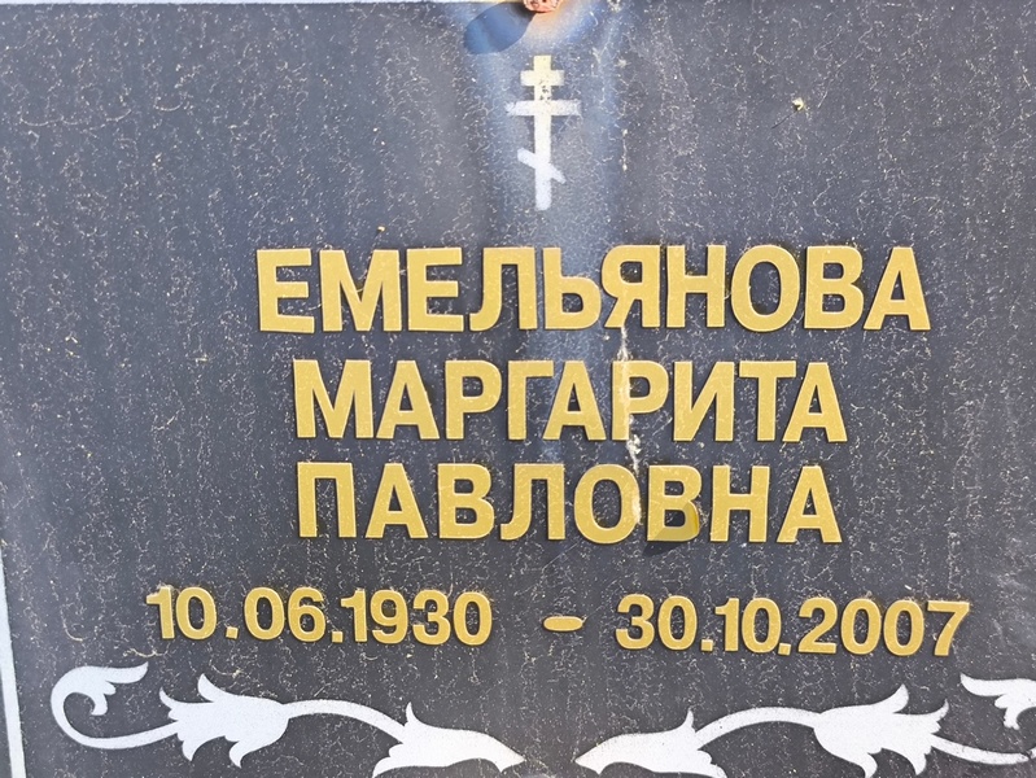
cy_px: 389
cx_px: 518
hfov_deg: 38.2
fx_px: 1497
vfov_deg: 29.1
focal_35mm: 50
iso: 50
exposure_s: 1/120
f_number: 1.7
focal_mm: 4.71
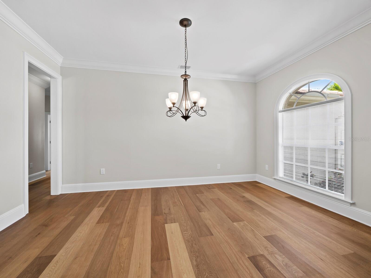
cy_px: 139
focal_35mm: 14
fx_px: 150
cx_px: 186
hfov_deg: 102.0
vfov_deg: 85.7
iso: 320
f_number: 10
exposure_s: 1/1.25
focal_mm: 7
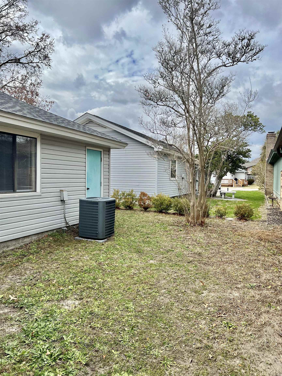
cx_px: 141
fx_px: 282
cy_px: 188
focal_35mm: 26
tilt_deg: -0.2
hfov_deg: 53.1
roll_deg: +1.2
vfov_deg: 67.3
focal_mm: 5.7
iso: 50
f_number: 1.5
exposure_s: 1/3356
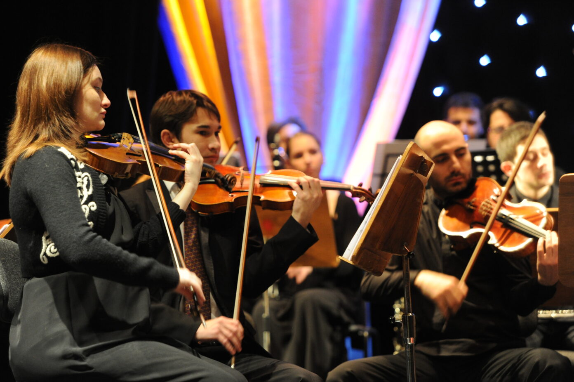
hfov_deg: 13.7
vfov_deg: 9.1
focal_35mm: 150
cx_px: 287
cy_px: 191
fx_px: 2390
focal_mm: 150
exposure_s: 1/40
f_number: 3.5
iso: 5000
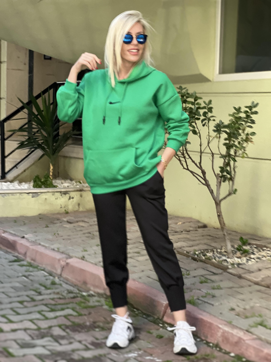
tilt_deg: -2.9
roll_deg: -1.7
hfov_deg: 19.1
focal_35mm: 77
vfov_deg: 25.3
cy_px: 181
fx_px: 804
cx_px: 136
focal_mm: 9
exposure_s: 1/121
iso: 100
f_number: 2.8
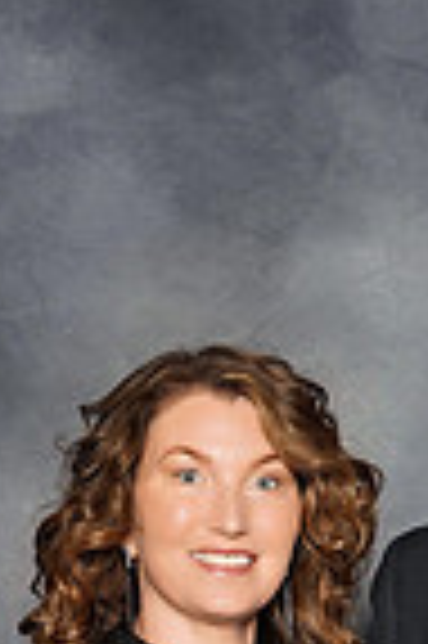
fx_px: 2781
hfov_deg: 8.7
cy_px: 914
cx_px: 460
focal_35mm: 156
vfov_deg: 12.7
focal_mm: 33
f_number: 8
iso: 400
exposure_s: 1/125
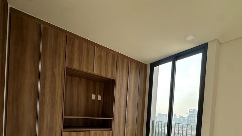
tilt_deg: -1.2
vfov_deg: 50.6
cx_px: 141
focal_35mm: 20
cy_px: 118
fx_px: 128
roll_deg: -3.7
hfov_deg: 85.9
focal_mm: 2.22
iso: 40
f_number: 2.2
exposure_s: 1/924
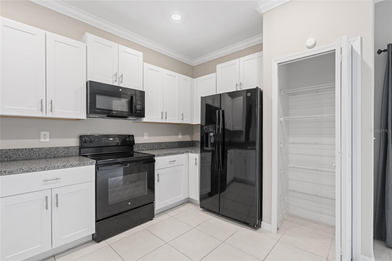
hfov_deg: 96.7
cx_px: 196
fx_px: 174
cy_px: 130
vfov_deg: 73.7
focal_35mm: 16
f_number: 10
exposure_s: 3.2
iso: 100
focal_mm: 16
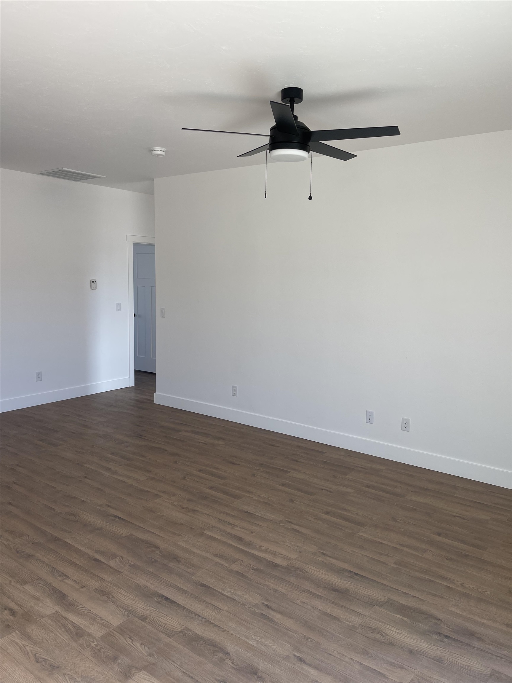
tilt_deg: -6.9
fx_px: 493
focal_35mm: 25
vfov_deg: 69.4
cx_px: 256
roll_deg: -0.5
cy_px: 342
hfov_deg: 54.9
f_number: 1.6
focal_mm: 5.1
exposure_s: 1/300
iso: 32
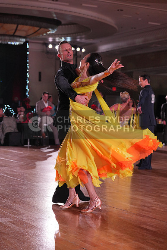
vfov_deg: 28.8
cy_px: 125
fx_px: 487
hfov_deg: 19.5
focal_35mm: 70
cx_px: 84
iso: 1600
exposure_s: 1/500
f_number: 4
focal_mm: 70
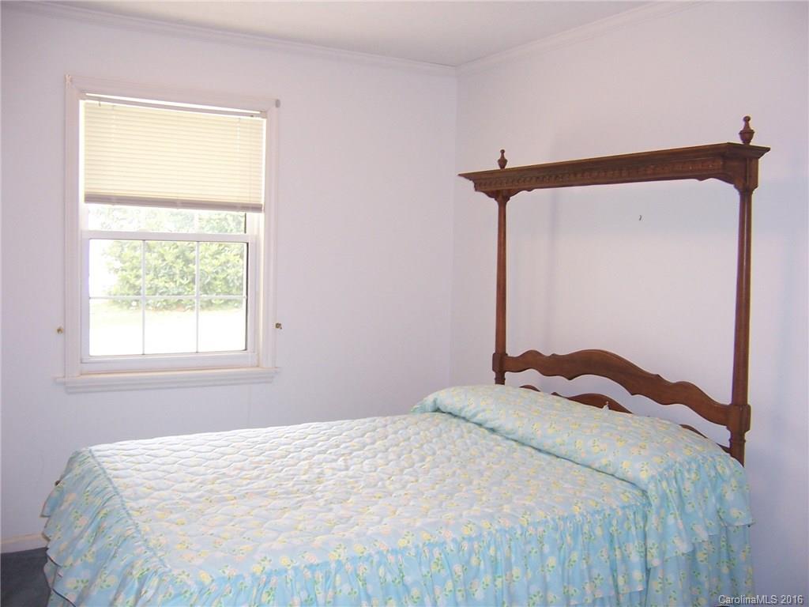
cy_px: 304
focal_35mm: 33
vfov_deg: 42.9
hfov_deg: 55.4
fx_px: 771
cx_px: 404
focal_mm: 5.5
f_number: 2.8
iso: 140
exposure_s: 1/60
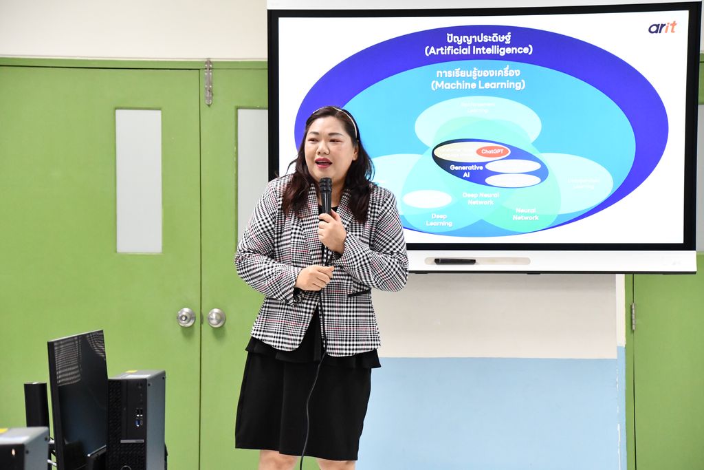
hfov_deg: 18.3
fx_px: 2190
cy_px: 235
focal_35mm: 112
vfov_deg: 12.2
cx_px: 352
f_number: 5
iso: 5600
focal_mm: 75
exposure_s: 1/125
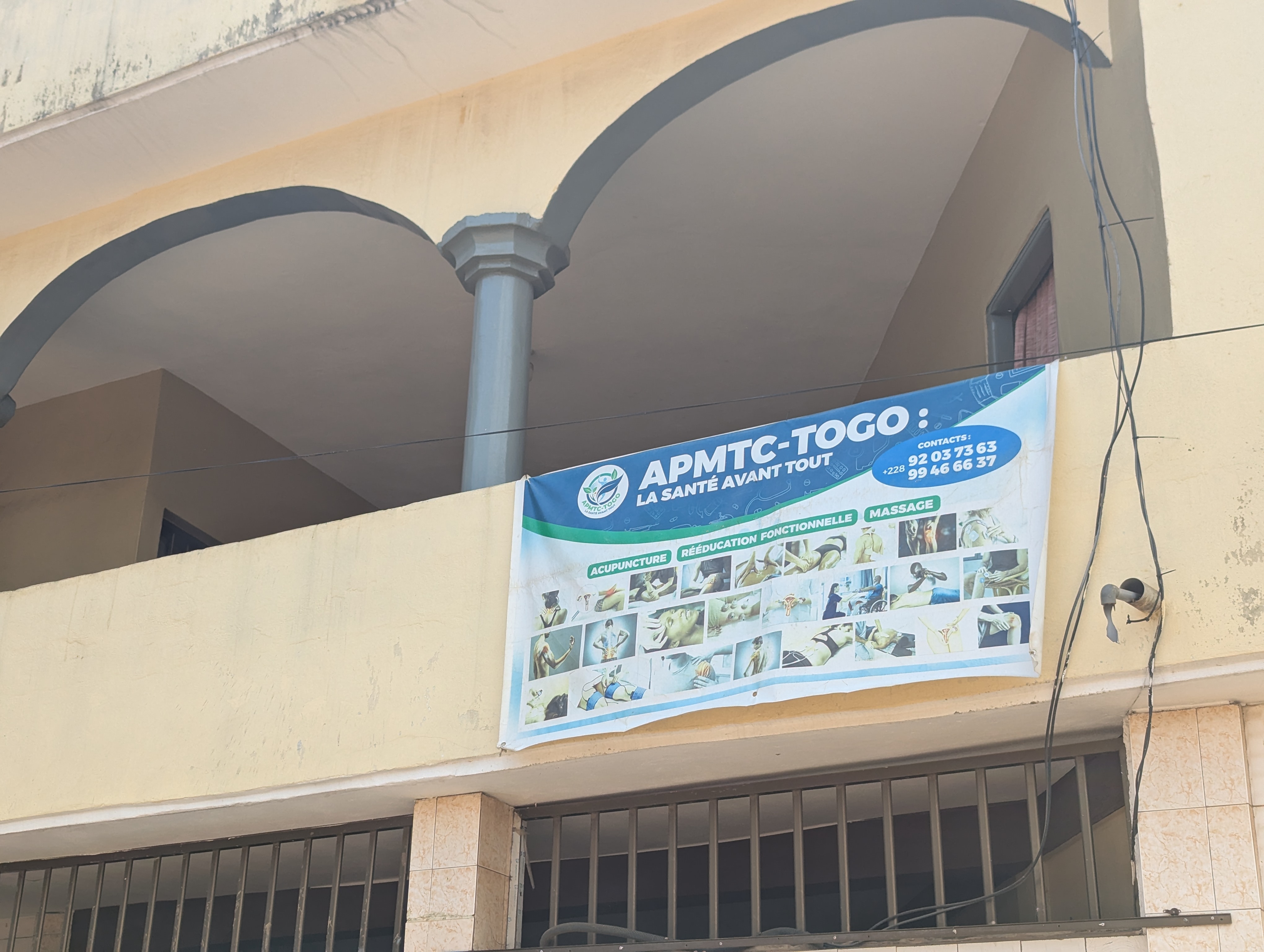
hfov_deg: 39.6
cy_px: 476
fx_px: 1755
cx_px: 632
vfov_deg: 30.3
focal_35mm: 48
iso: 58
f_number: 1.85
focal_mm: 6.81
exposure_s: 1/1186
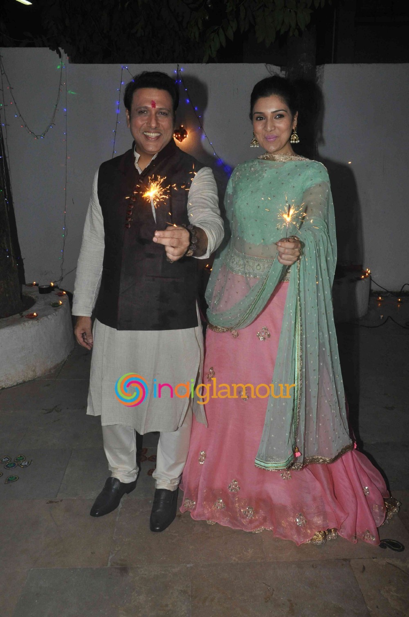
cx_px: 204
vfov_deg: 57.3
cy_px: 308
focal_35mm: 33
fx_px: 564
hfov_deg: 39.9
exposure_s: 1/200
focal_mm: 22
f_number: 9
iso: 800
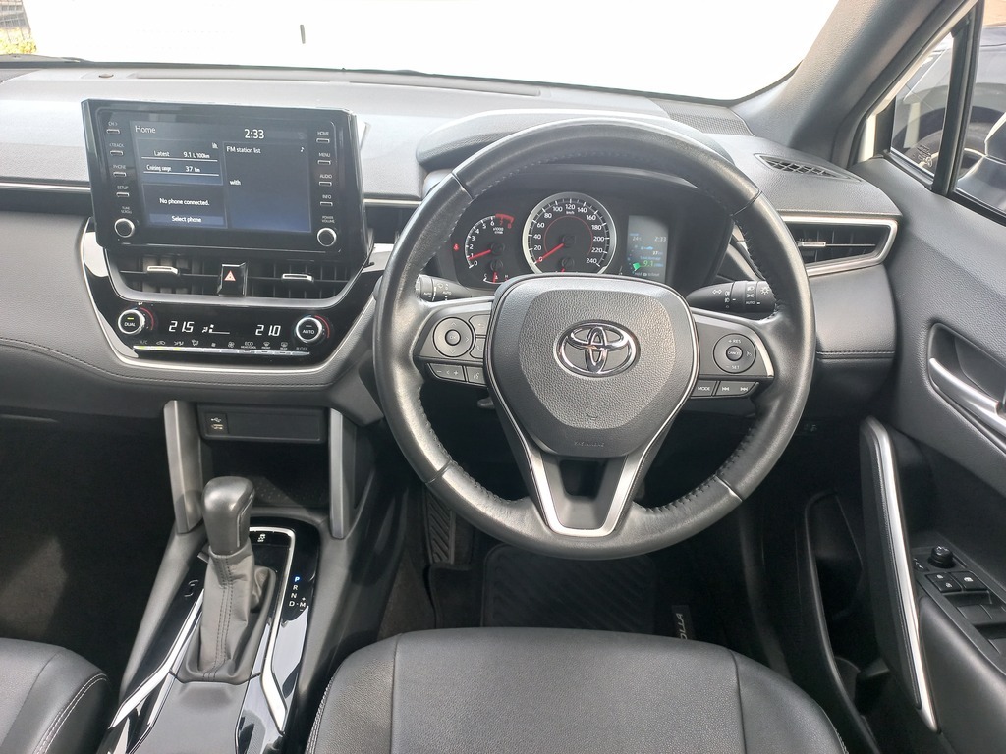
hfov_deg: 69.4
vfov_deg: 54.9
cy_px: 377
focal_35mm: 25
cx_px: 503
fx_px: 727
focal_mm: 4.6
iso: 160
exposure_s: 1/60
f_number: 1.8
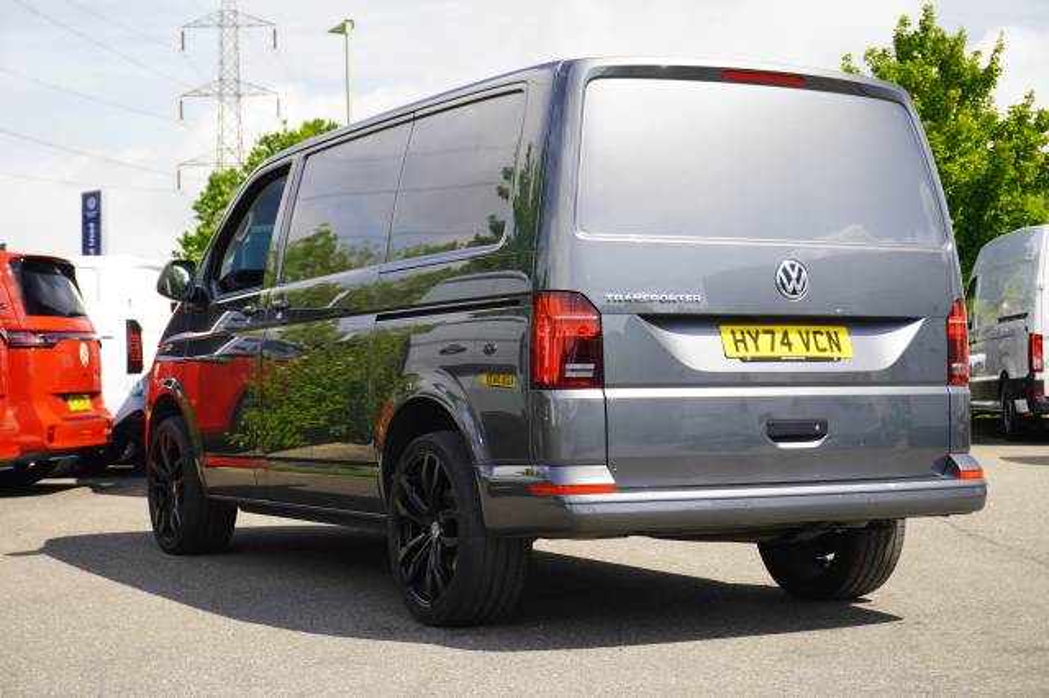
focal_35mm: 62
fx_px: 1791
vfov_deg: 22.1
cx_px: 524
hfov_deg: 32.6
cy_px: 349
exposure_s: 1/100
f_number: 6.3
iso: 100
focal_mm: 41
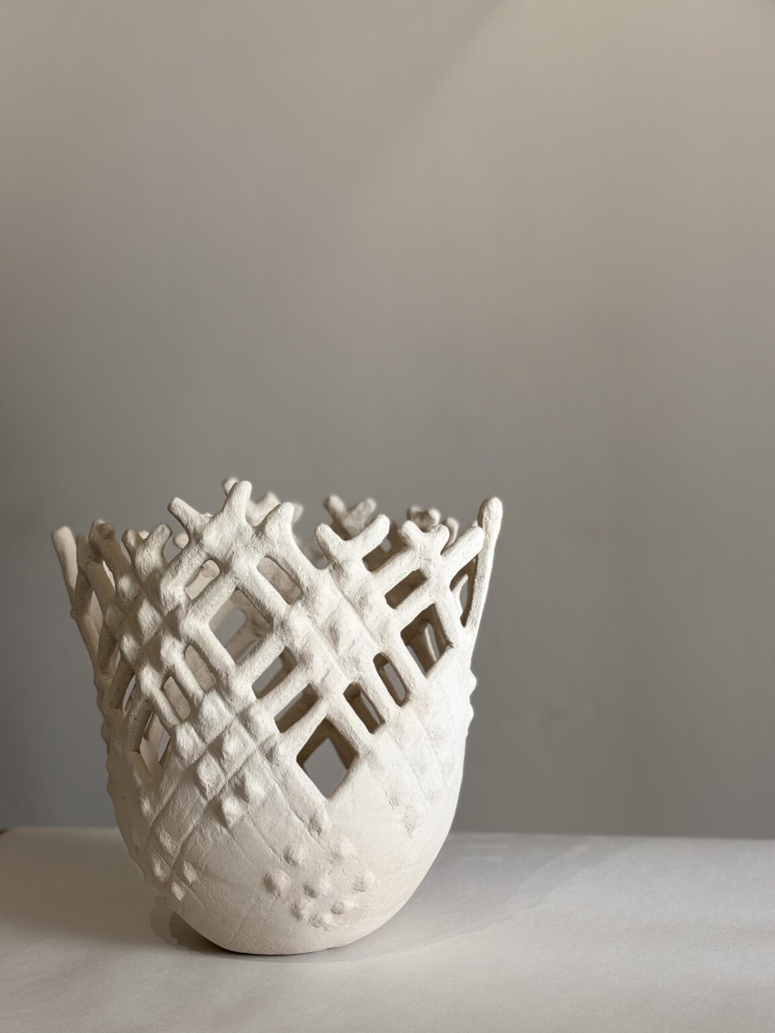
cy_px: 516
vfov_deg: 36.8
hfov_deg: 28.0
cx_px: 388
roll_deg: +3.6
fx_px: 1552
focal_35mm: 52
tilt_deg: -2.8
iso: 32
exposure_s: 1/121
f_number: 1.6
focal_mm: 5.96
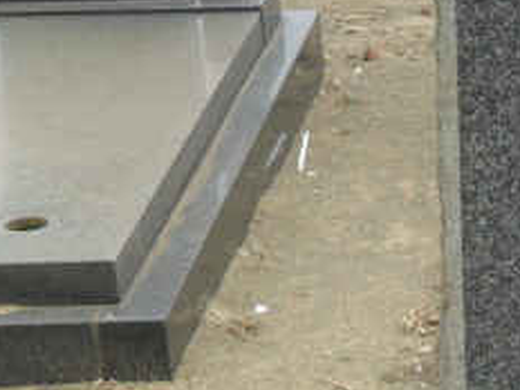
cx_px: 762
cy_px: 542
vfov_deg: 8.5
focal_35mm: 172
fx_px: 2584
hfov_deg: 11.1
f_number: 5
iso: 100
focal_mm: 9.3
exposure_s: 1/180
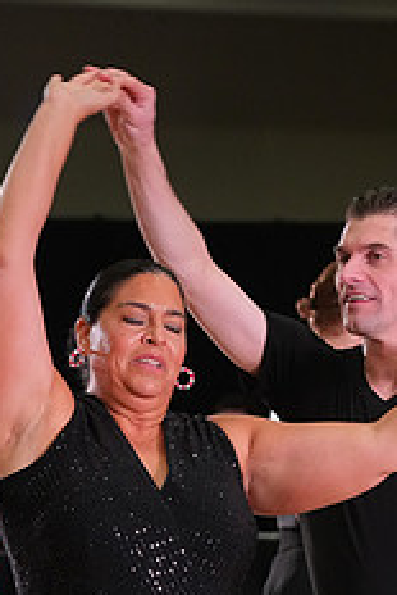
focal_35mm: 277
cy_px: 695
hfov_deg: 5.0
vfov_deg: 7.4
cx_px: 278
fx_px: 4575
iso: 3200
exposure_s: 1/200
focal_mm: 111
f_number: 5.6
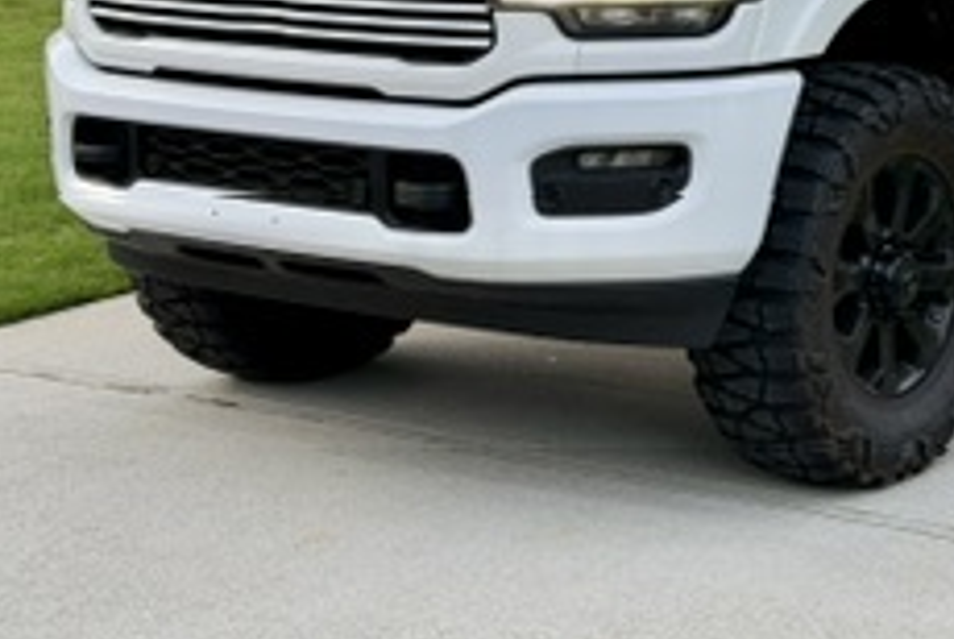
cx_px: 821
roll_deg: -0.6
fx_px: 2759
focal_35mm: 104
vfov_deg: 13.0
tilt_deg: -4.7
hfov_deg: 19.3
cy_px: -54
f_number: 1.78
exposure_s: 1/377
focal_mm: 6.76
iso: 64
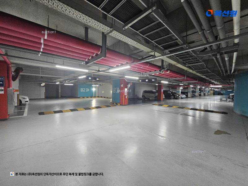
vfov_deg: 89.9
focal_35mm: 13
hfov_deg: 106.2
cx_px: 124
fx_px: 93
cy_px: 93
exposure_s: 1/40
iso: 320
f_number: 2.2
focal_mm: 2.2
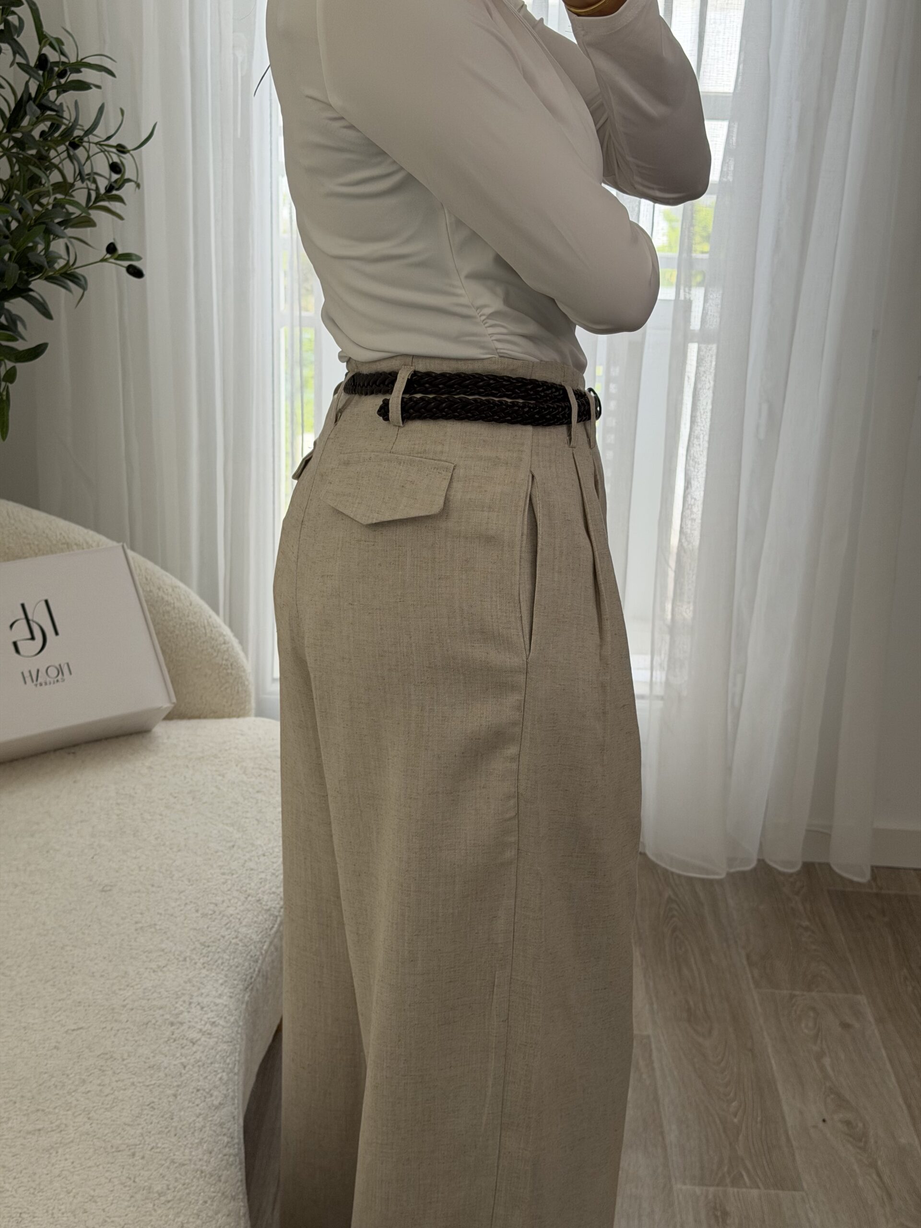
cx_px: 460
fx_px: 1703
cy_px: 614
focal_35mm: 48
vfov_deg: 39.7
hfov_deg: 30.3
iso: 80
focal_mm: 6.76
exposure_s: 1/432
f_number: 1.78
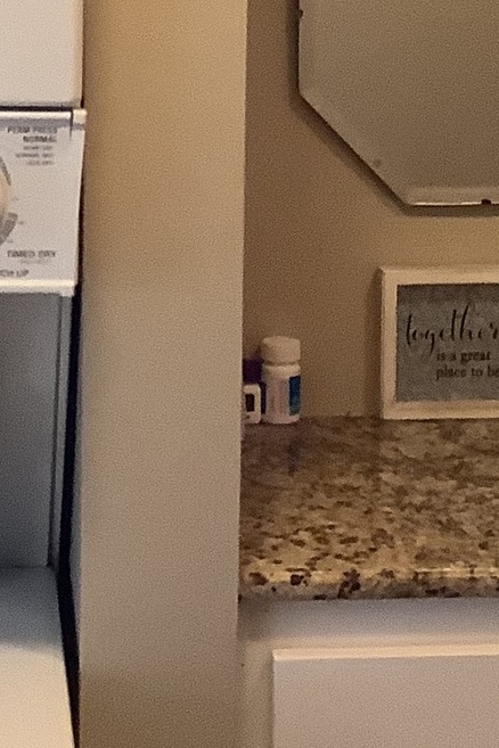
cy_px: 246
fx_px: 2349
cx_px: 166
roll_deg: -0.1
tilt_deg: -9.4
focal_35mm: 113
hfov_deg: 12.1
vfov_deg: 18.1
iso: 320
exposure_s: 1/60
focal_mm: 3.3
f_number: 2.4
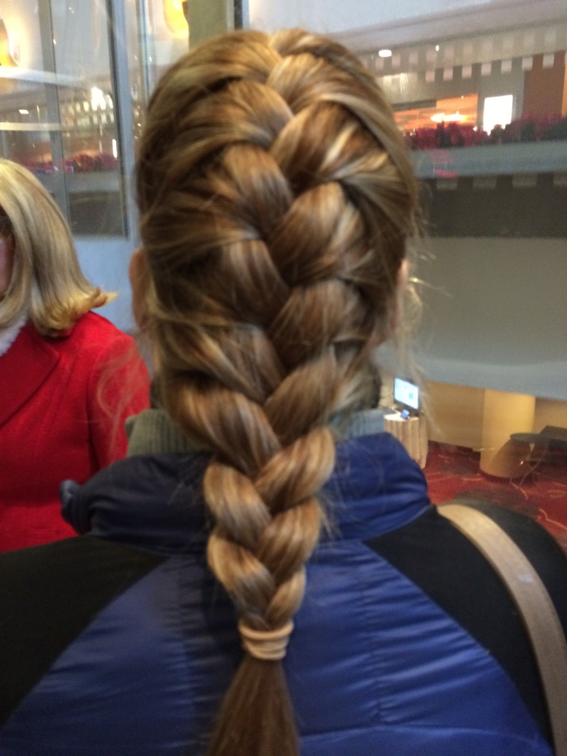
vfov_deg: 61.7
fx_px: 633
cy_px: 378
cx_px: 284
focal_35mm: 29
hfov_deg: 48.2
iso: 320
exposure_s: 1/15
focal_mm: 4.15
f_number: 2.2
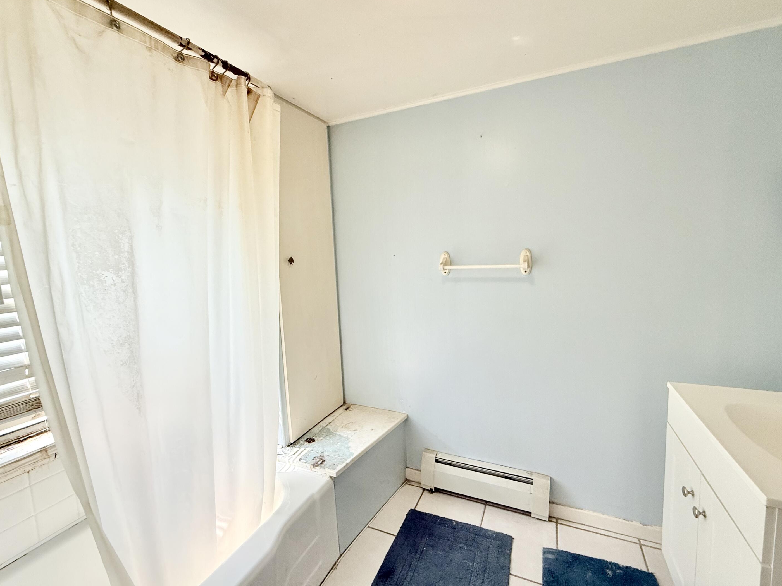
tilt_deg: -5.2
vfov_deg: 81.7
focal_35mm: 15
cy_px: 284
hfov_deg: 98.1
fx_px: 339
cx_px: 409
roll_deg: +2.1
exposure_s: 1/120
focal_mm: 2.22
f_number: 2.2
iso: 250
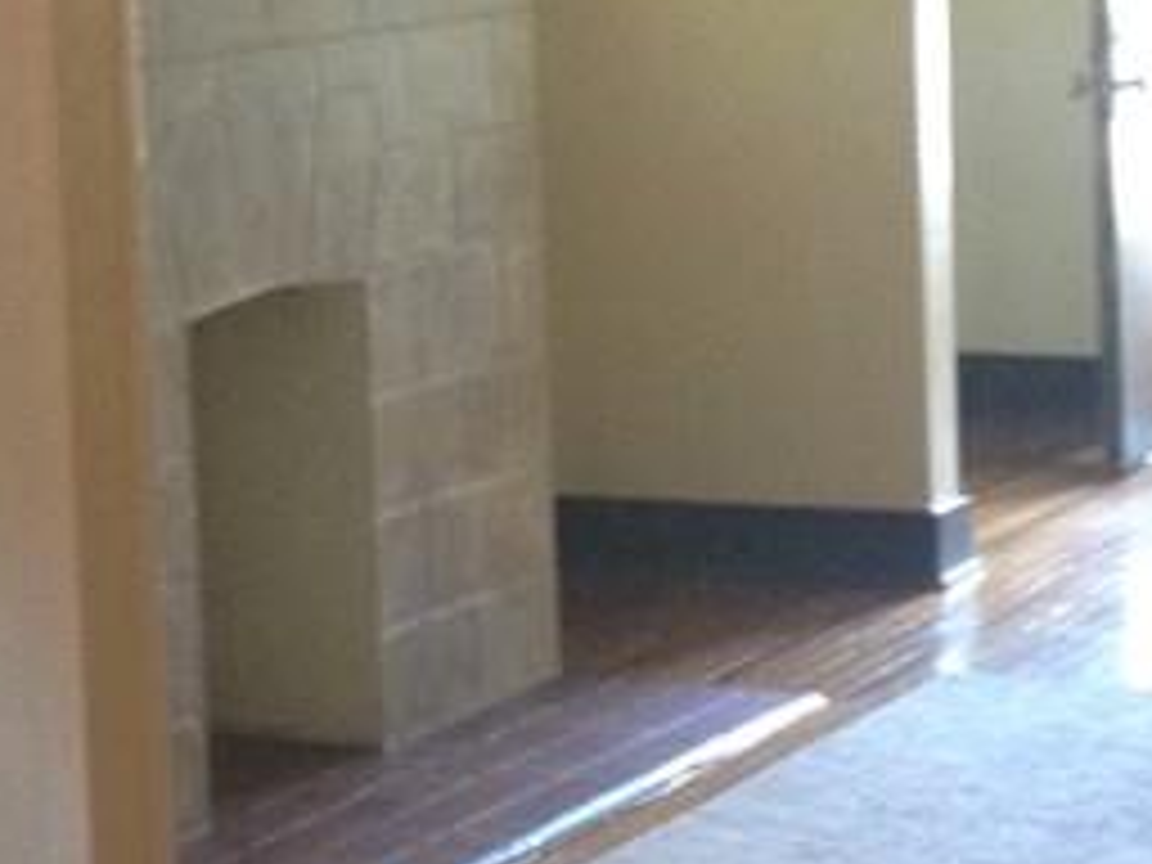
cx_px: 166
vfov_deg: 10.6
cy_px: 191
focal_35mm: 140
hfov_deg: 14.0
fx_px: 4659
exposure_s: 1/20
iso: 200
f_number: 2.4
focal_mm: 4.28
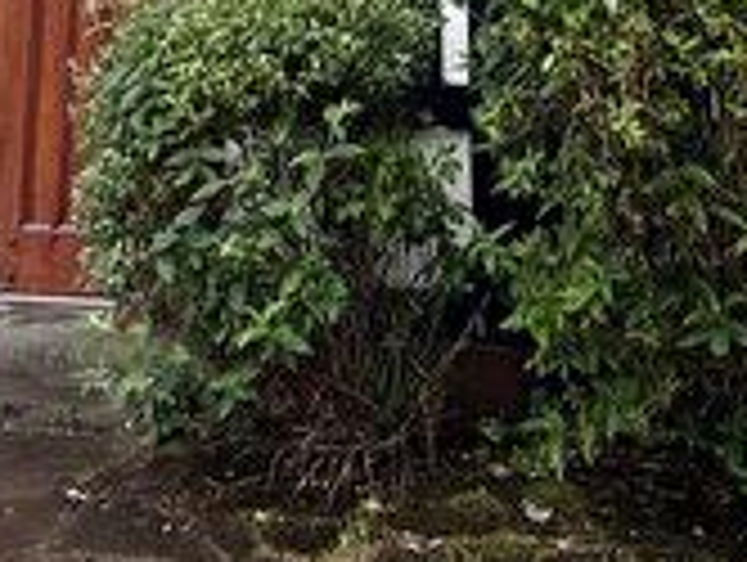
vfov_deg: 20.1
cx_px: 436
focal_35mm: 59
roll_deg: +1.0
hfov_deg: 32.6
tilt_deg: +15.3
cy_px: -362
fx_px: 1275
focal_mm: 2.22
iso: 40
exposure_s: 1/238
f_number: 2.2
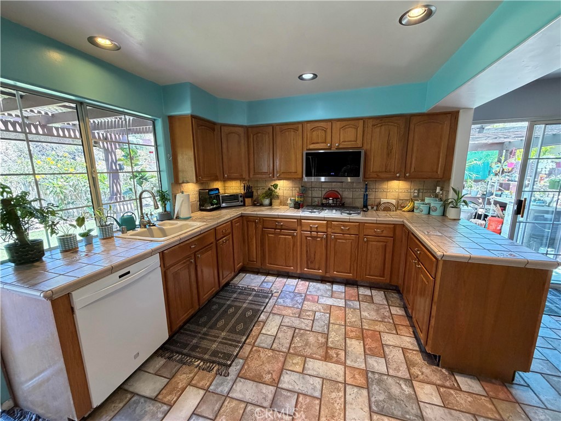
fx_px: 227
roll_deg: +1.6
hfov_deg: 102.1
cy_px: 210
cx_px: 280
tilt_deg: -10.6
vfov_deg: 85.7
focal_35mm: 14
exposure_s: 1/60
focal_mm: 2.22
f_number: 2.2
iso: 500
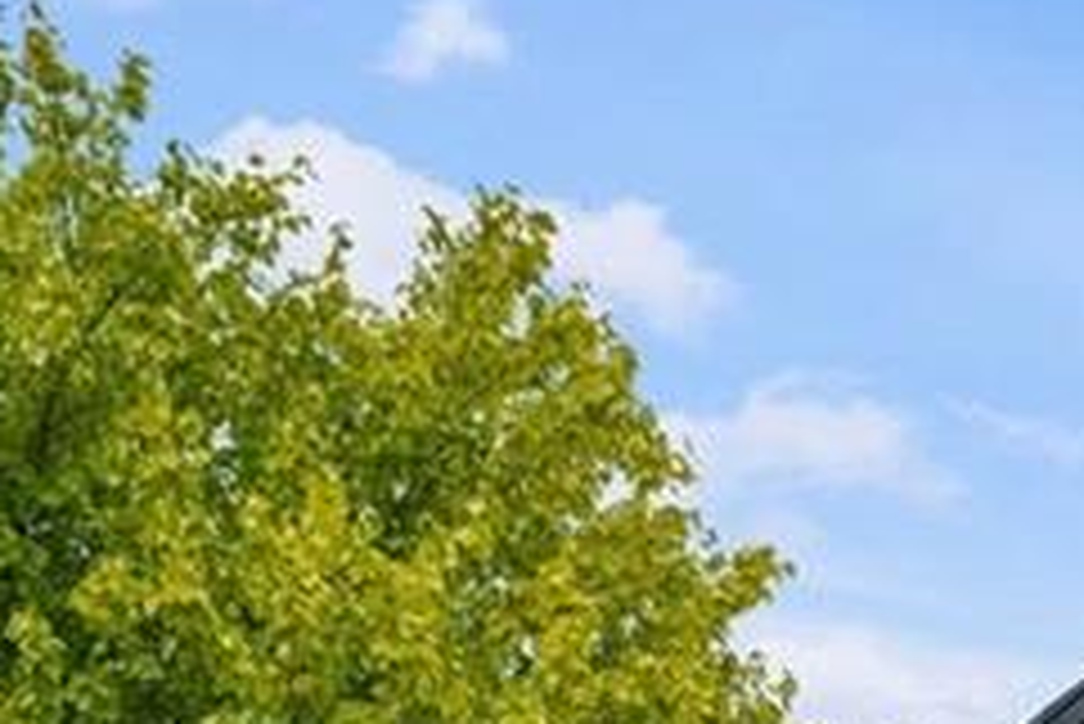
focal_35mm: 123
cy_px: 1421
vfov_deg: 10.3
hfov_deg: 15.8
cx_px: 1403
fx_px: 3706
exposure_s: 1/250
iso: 320
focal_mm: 29
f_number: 9
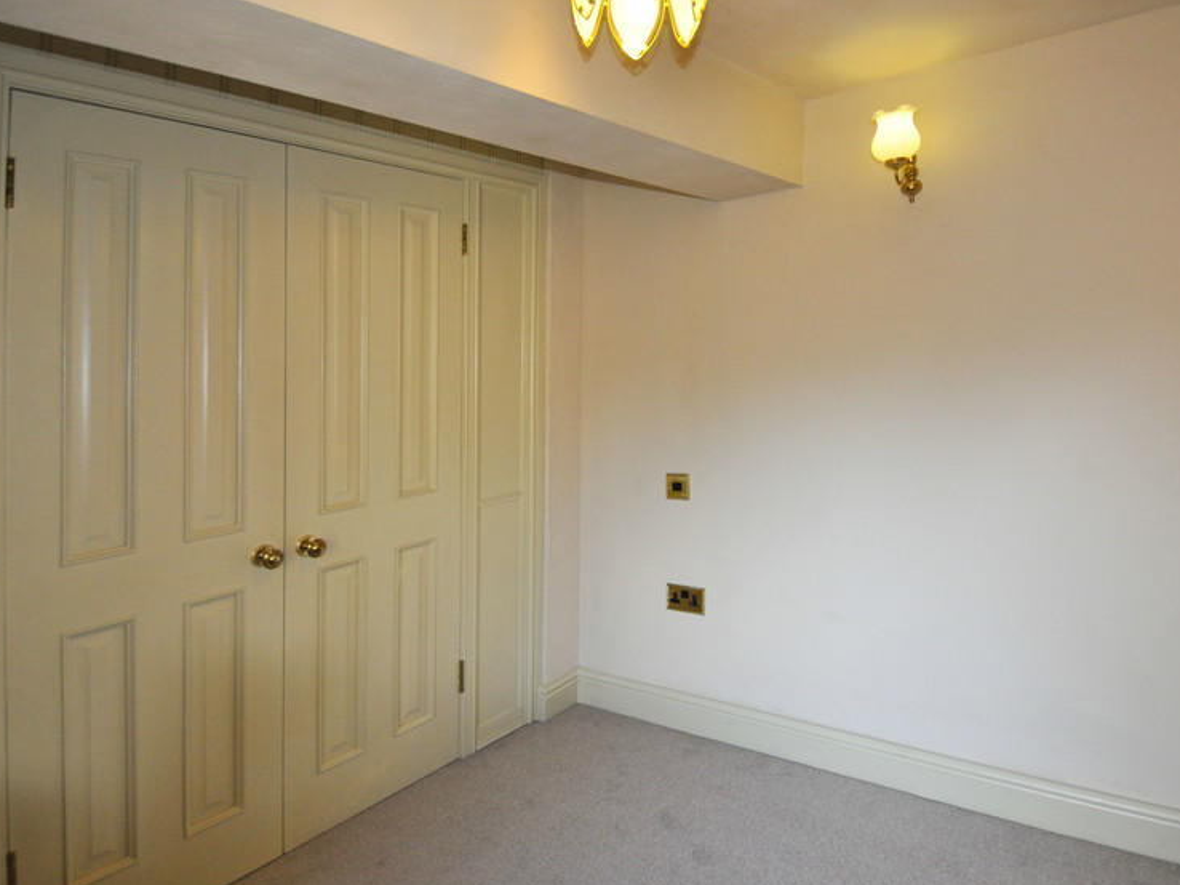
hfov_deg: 81.0
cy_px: 426
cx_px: 692
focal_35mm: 20
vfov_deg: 65.9
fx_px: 682
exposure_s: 1/125
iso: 800
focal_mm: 10
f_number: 3.5
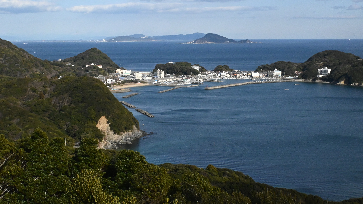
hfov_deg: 37.1
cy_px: 64
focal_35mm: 56
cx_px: 163
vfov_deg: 21.3
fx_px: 540
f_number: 20
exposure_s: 1/1600
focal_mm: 26.5
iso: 2500
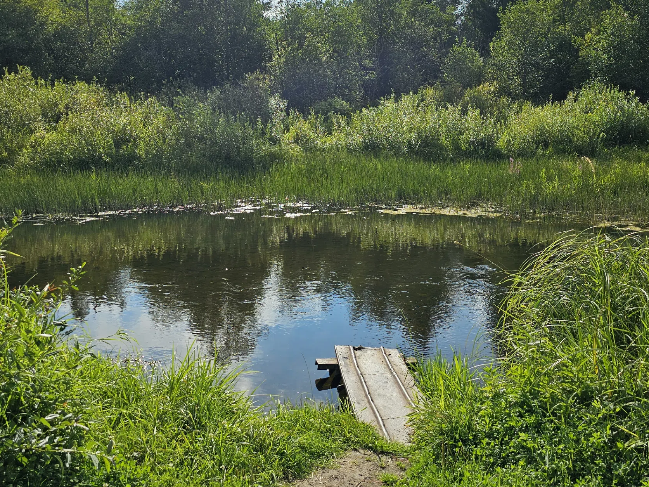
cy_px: 182
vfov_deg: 42.6
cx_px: 331
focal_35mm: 33
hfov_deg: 55.3
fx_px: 619
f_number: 1.7
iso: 10
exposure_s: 1/1228
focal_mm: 6.3
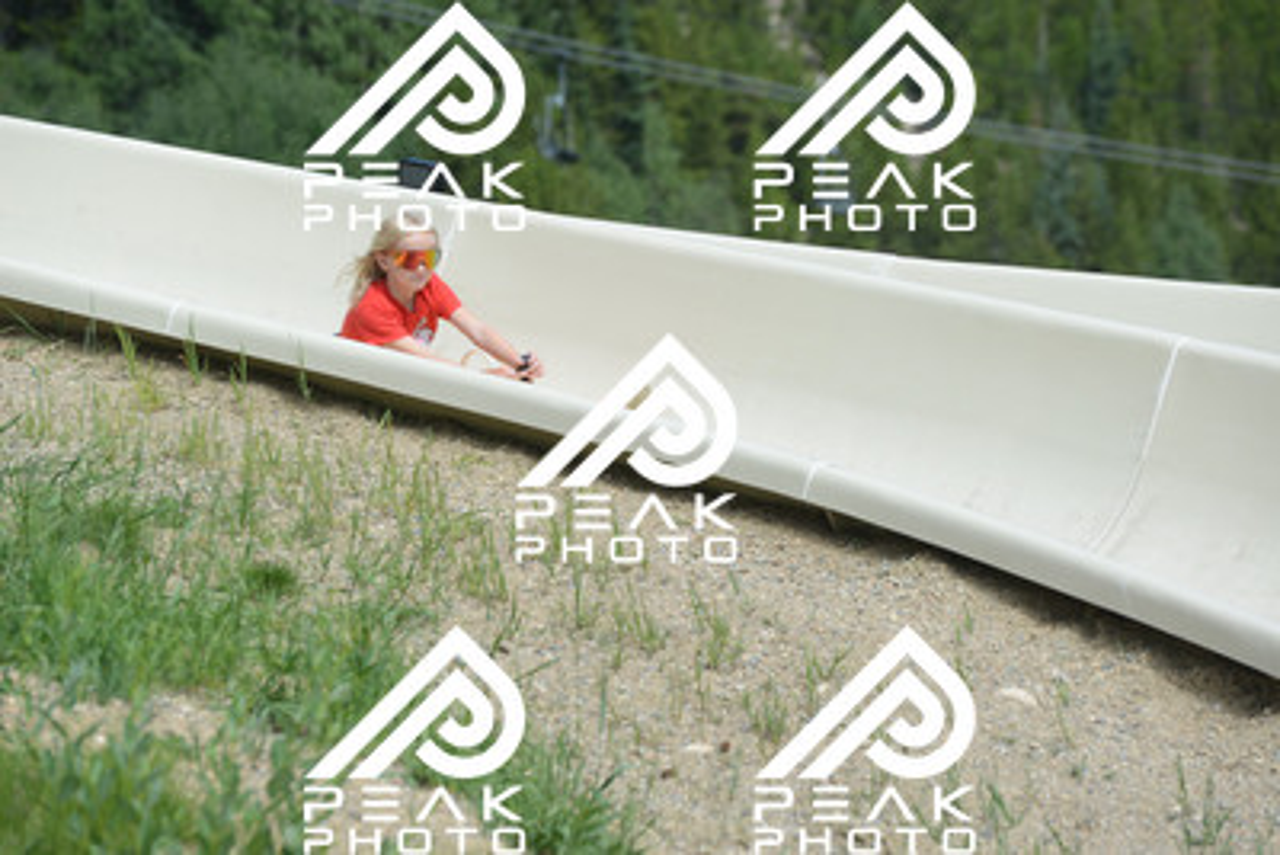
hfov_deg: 10.5
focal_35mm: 195
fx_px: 6935
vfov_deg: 7.0
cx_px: 640
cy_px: 428
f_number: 6.3
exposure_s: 1/640
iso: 320
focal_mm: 195
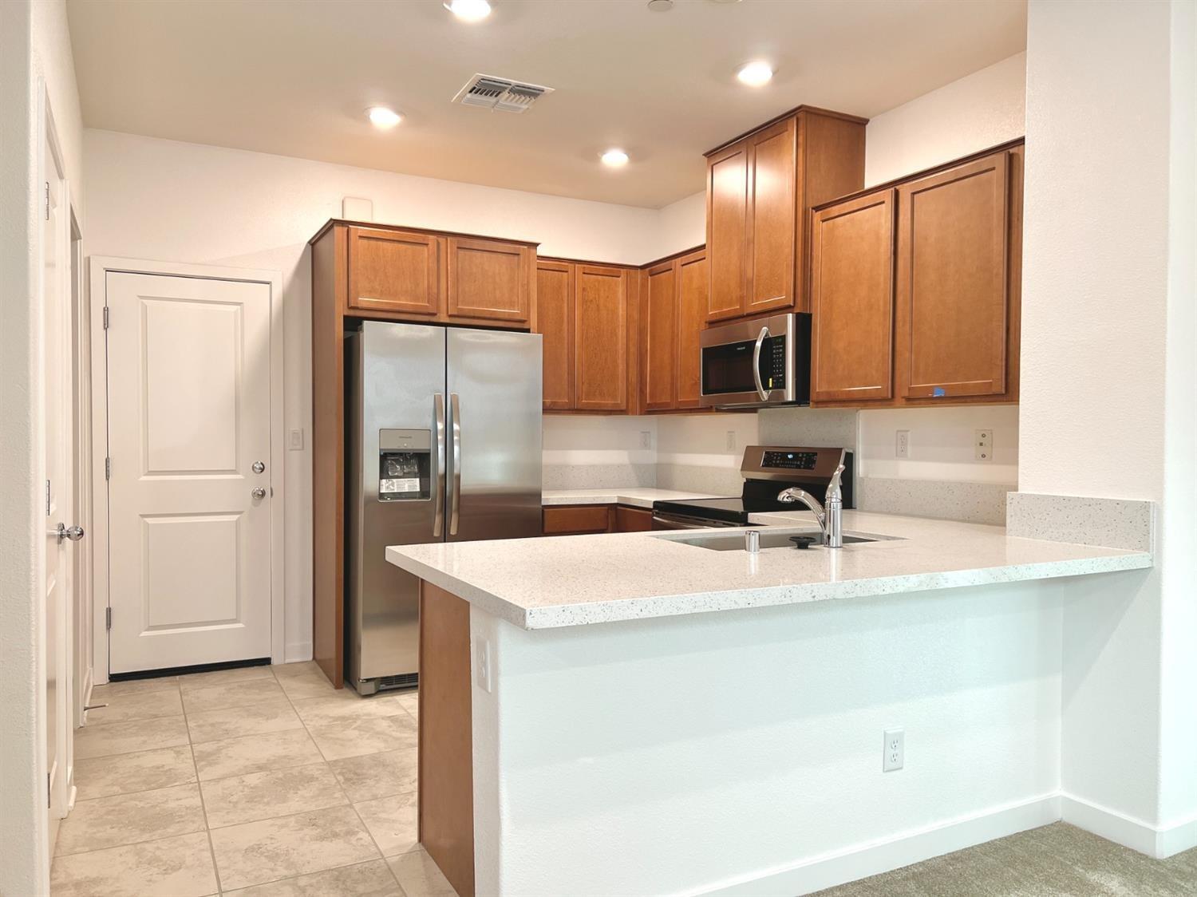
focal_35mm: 26
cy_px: 448
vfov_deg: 53.0
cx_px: 598
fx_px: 899
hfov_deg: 67.3
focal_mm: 5.7
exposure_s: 1/60
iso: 80
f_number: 1.5
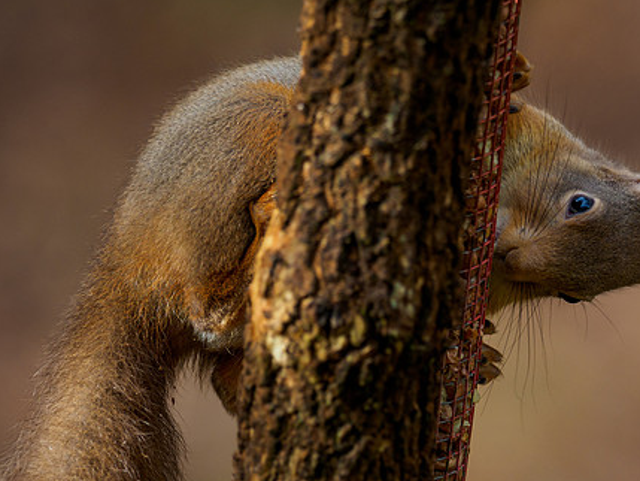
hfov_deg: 2.2
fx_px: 16626
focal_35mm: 899
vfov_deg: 1.7
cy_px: 274
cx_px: 342
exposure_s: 1/400
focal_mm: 300
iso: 320
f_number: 4
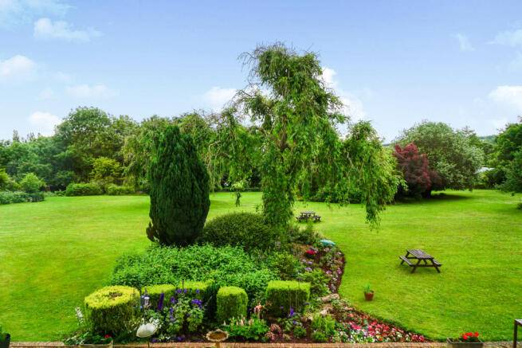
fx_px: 348
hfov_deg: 73.7
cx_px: 261
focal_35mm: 24
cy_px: 174
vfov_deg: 53.2
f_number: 5.6
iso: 100
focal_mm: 16
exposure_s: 1/100
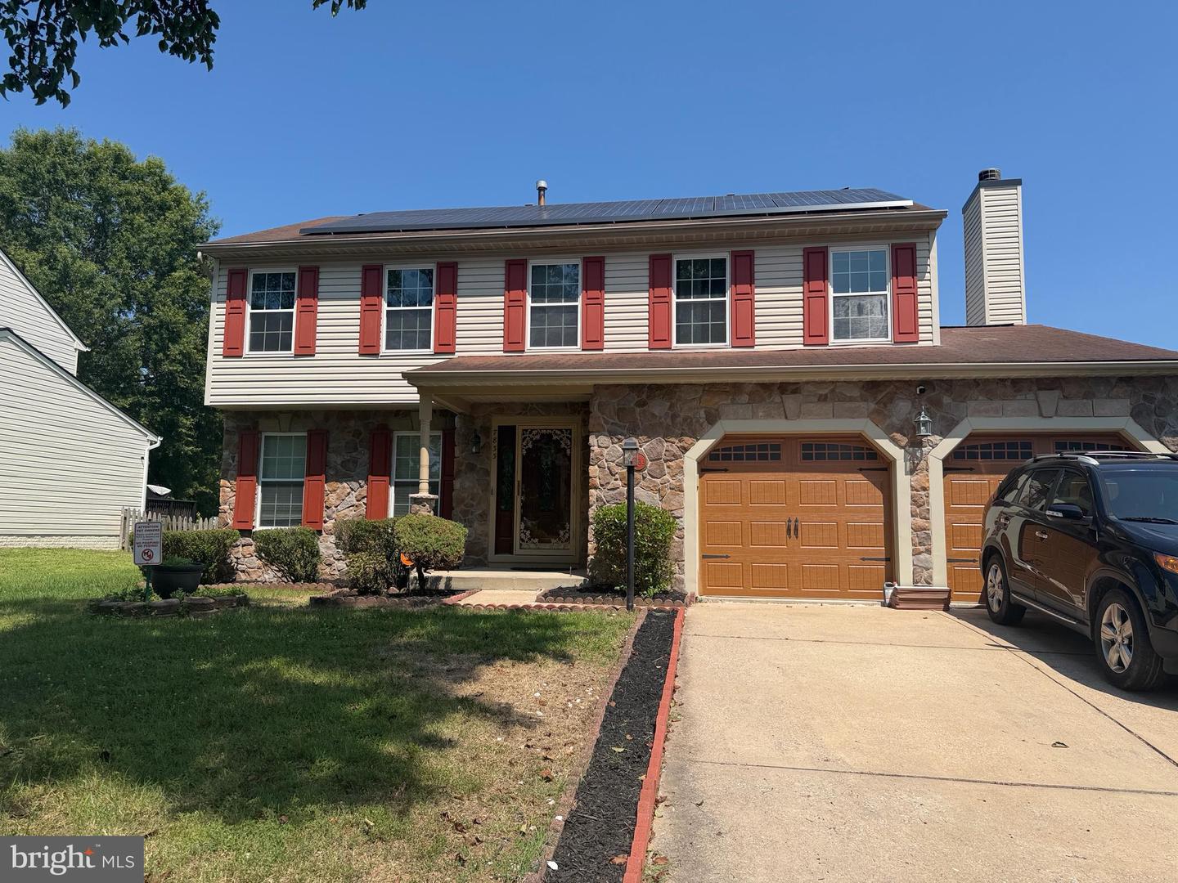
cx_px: 589
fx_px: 817
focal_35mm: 24
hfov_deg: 71.6
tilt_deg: +5.5
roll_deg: -0.2
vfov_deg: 56.8
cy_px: 442
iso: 80
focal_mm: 6.76
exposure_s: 1/5319
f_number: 1.78
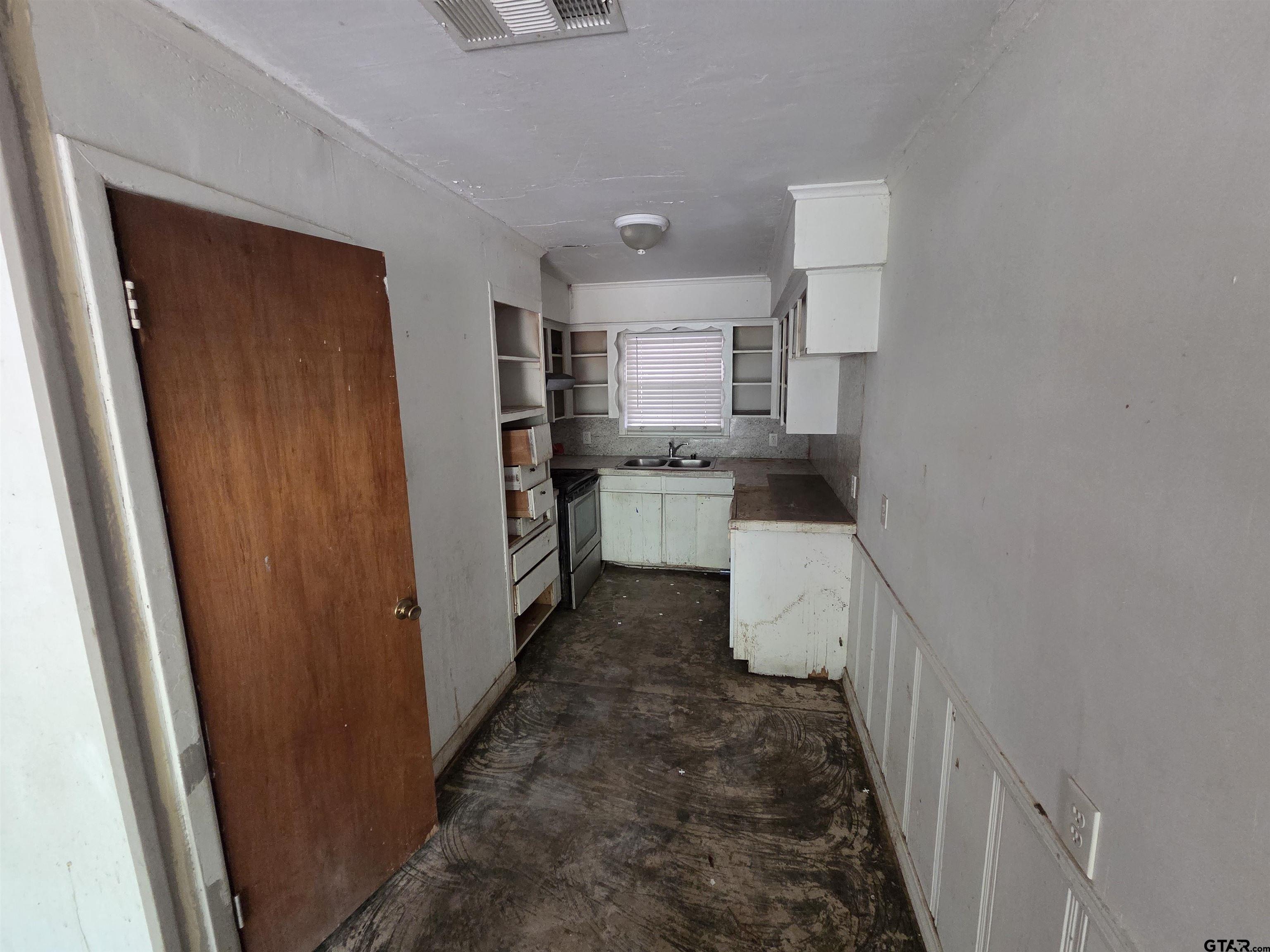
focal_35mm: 13
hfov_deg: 106.2
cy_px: 476
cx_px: 635
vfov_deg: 89.9
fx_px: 477
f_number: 2.2
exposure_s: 1/60
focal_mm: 2.2
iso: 800
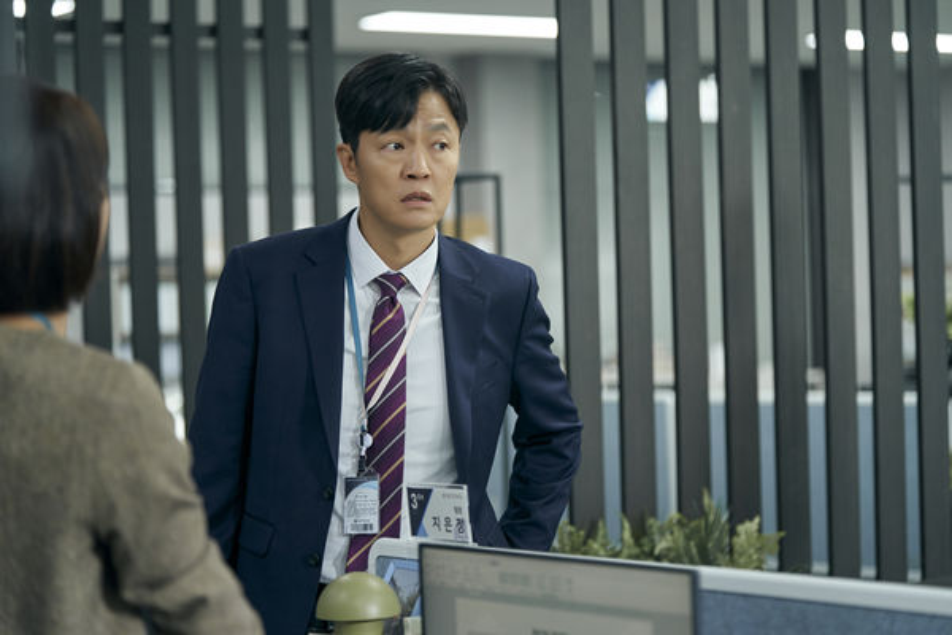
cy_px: 318
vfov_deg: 14.4
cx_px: 476
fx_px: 2512
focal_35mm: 95
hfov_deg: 21.5
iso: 2000
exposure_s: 1/320
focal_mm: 95
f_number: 2.8
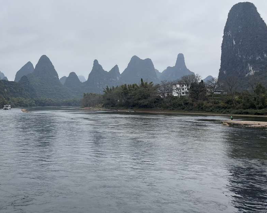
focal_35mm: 39
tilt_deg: +6.1
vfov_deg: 37.8
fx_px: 308
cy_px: 72
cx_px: 65
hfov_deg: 45.2
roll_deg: +0.0
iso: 50
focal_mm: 5.96
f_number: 1.6
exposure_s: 1/1626
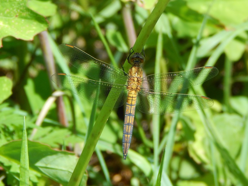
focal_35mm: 315
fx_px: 2257
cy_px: 93
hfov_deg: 6.3
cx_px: 124
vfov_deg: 4.7
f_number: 5.7
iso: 125
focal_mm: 56.5
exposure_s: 1/250
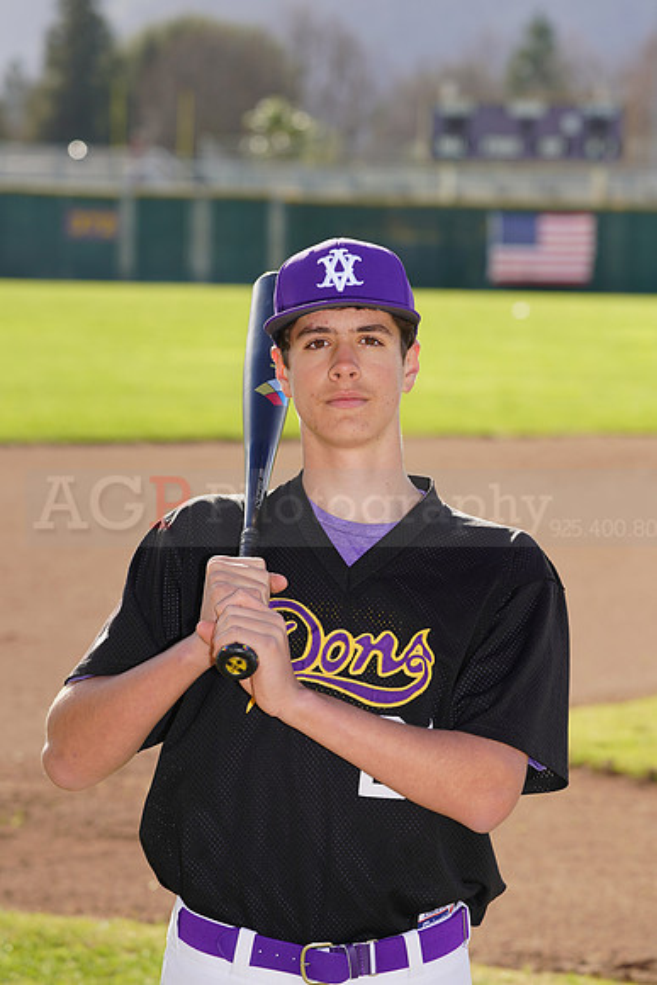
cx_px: 328
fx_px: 4787
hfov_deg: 7.9
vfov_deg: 11.7
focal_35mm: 175
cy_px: 492
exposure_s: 1/200
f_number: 8
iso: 100
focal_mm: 175
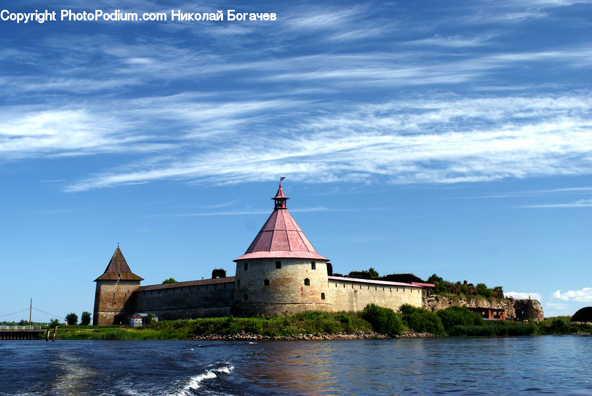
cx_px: 296
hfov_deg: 33.4
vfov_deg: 22.7
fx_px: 988
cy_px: 198
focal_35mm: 60
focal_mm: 40
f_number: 9
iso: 100
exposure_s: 1/80
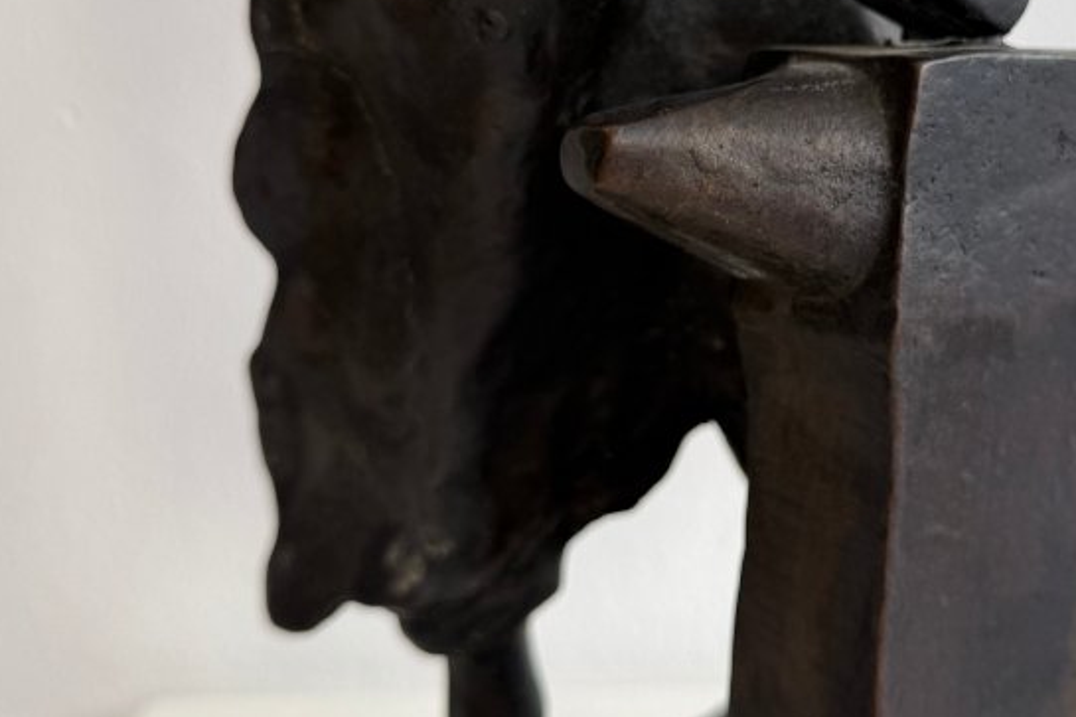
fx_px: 1643
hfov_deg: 35.8
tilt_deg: -8.3
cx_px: 748
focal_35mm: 55
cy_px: 176
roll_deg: -0.9
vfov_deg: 24.3
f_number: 1.78
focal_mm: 6.76
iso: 50
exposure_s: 1/139
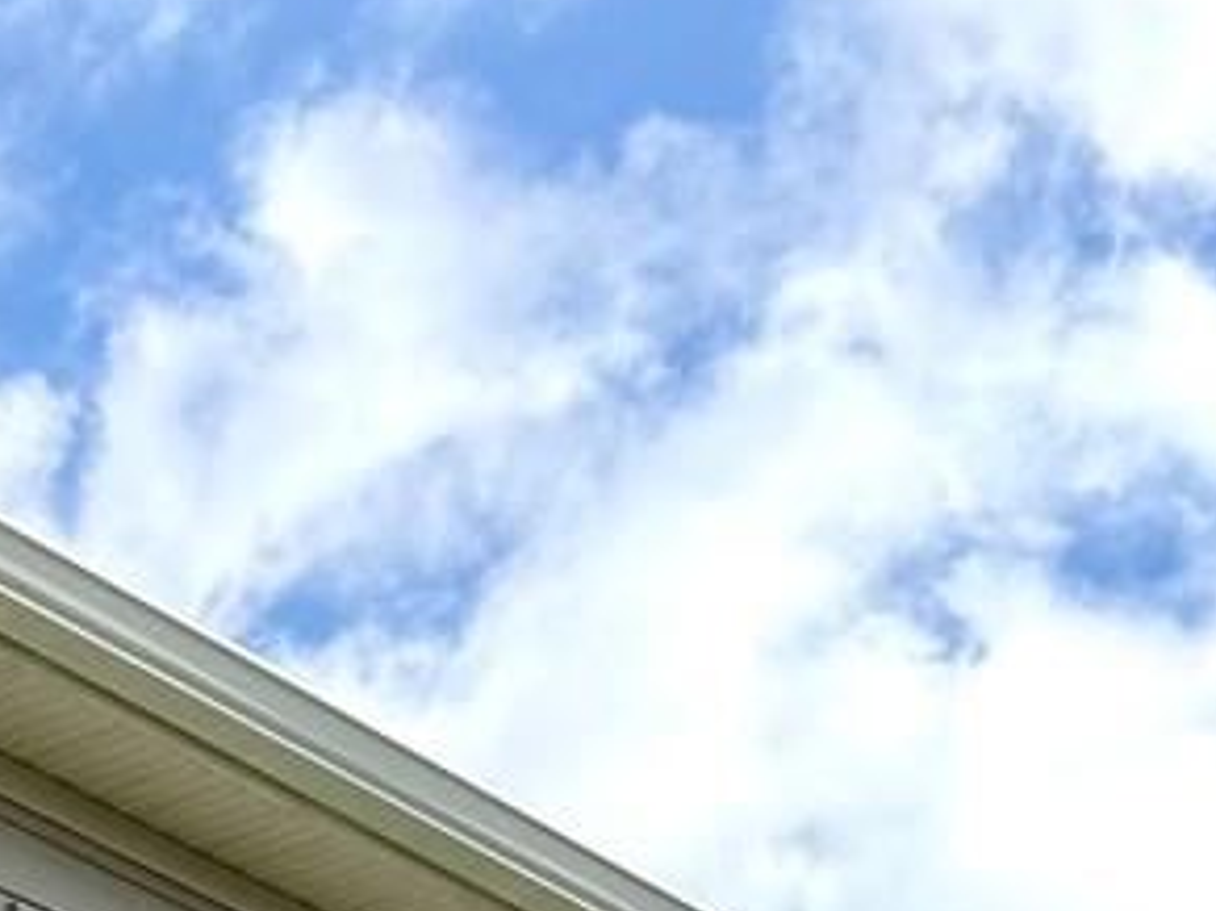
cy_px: 2440
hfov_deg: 13.1
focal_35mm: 132
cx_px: -1157
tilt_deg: +6.8
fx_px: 4635
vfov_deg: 9.5
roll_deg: +2.4
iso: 80
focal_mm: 6.76
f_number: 1.78
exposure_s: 1/5319
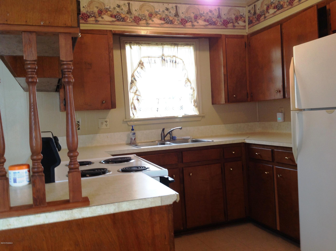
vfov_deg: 40.6
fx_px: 339
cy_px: 126
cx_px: 168
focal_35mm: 35
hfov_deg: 52.7
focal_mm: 4.28
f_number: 2.4
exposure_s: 1/15
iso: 64
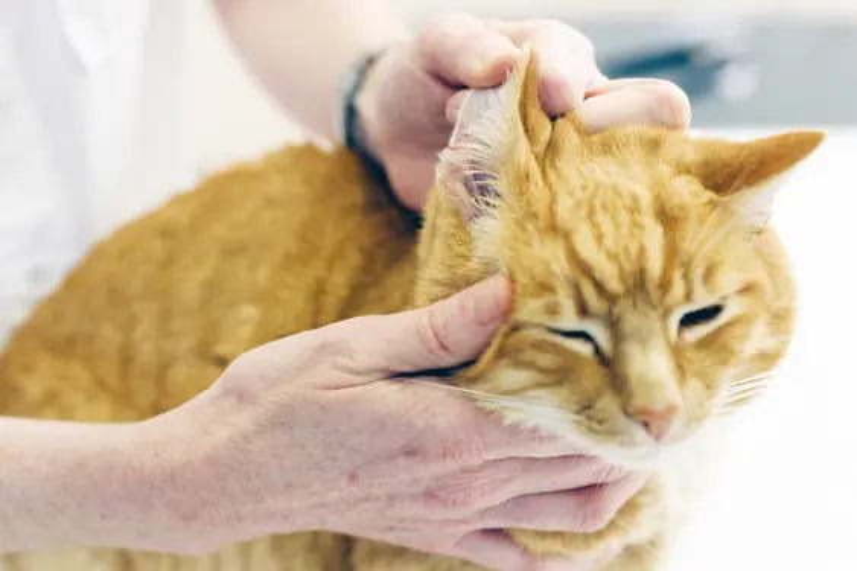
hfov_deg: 39.6
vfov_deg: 27.0
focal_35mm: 50
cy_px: 286
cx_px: 428
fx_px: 1190
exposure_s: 1/160
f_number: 3.2
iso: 640
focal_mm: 50
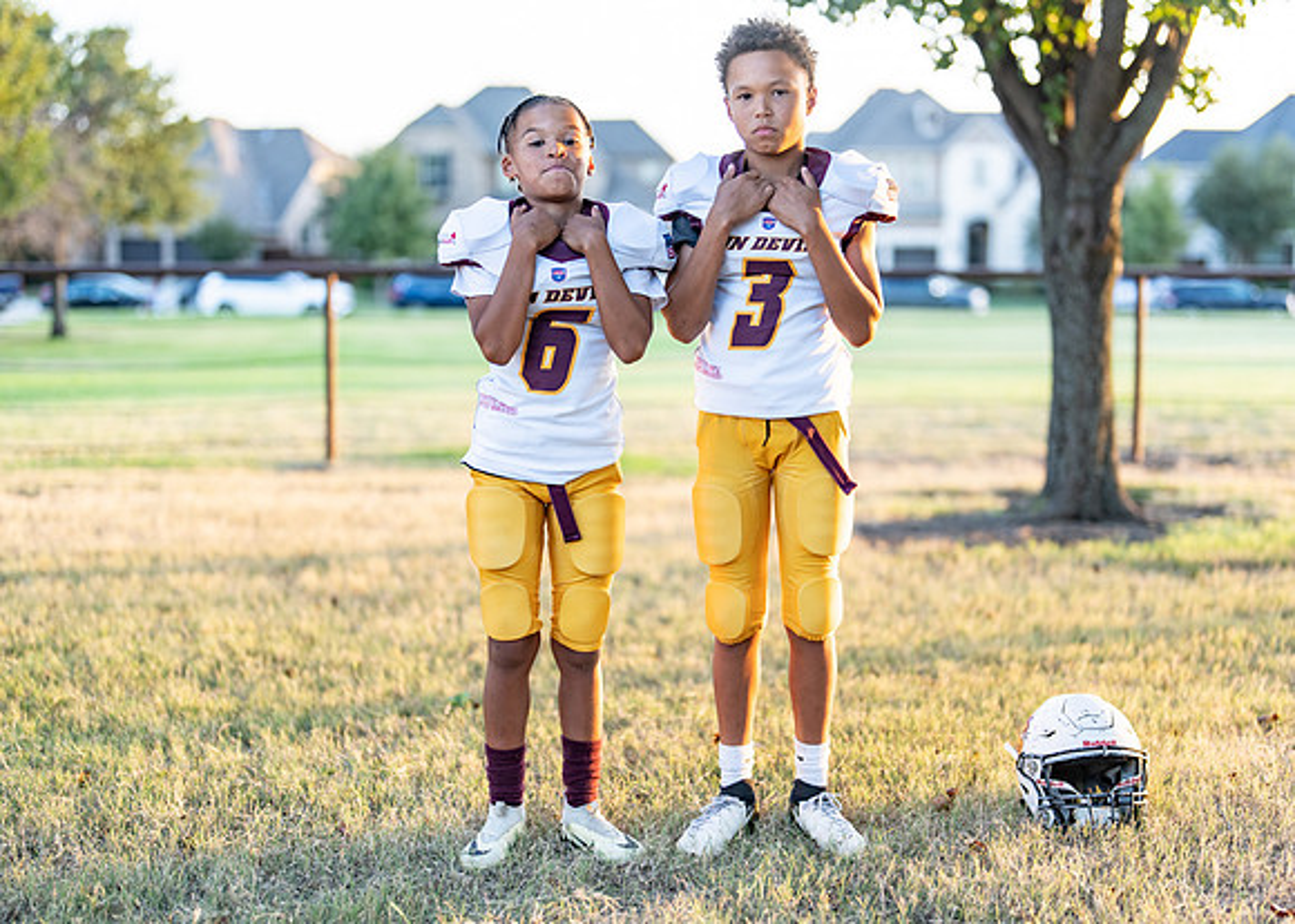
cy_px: 496
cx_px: 716
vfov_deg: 25.2
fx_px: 2067
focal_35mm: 56
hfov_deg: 34.7
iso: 100
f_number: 1.2
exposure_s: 1/500
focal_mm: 50
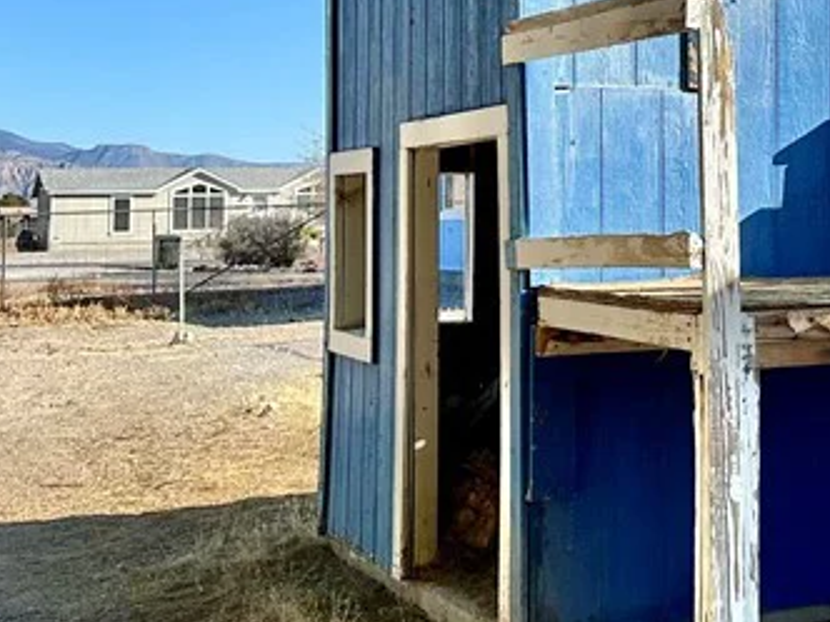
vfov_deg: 19.5
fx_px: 1774
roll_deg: -0.8
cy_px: 67
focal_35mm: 74
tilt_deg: +4.3
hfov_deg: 25.1
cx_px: 830
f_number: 1.78
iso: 80
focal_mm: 6.86
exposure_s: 1/4016
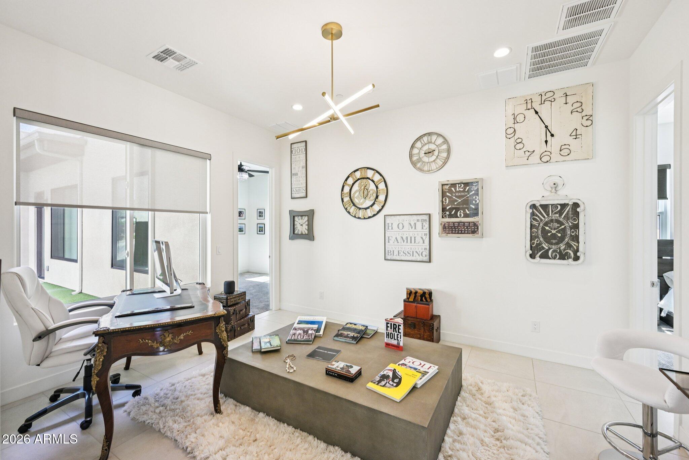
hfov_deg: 100.4
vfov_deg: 77.3
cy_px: 230
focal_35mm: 15
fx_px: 287
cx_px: 344
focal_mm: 15
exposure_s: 1/60
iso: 640
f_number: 8
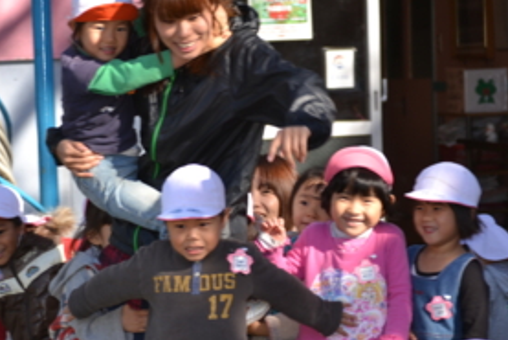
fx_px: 2297
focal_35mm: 163
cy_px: 240
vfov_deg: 8.4
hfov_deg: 12.6
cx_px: 152
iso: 100
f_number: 4.5
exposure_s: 1/200
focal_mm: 75
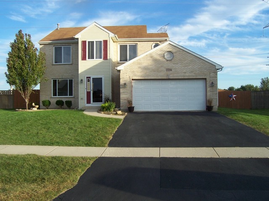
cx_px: 134
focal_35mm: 34
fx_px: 264
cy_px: 100
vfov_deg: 41.8
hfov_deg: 54.0
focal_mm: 5.6
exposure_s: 1/180
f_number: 5.6
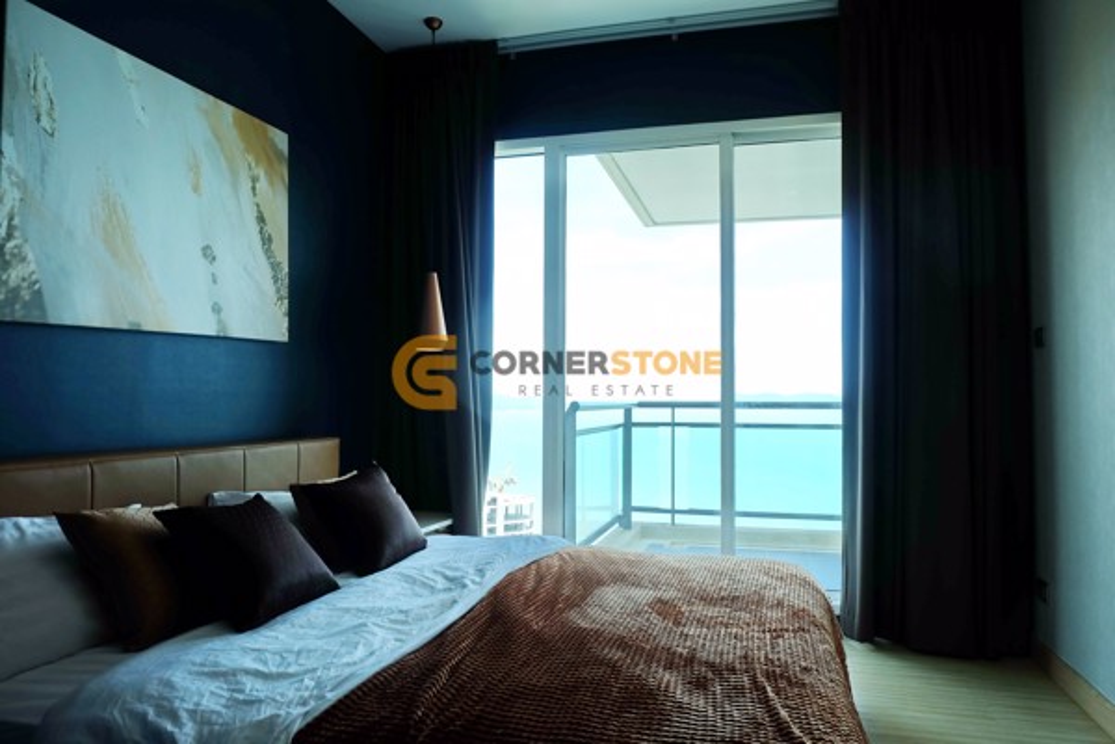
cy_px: 372
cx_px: 558
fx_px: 743
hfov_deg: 73.7
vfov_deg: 53.1
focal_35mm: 24
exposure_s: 1/125
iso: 200
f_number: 5
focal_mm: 16
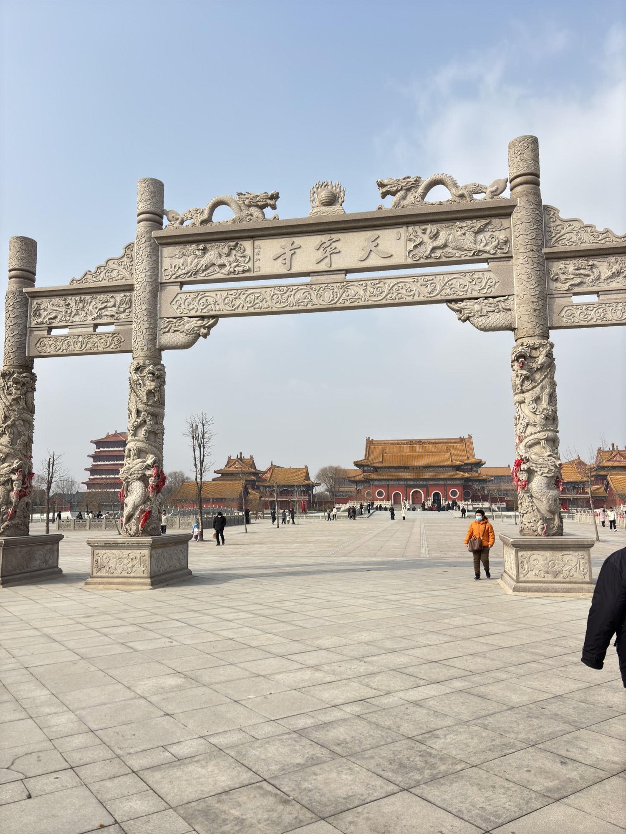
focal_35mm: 26
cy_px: 417
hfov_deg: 53.1
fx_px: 627
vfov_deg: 67.3
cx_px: 313
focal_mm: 5.96
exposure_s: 1/2710
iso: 50
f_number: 1.6
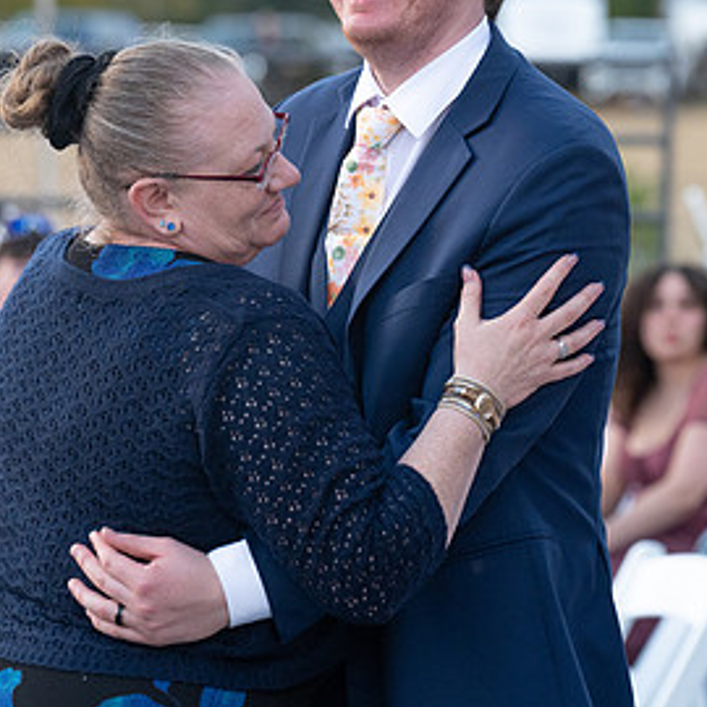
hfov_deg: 7.6
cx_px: 299
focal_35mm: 230
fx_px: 5315
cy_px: 229
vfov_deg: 7.6
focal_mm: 126
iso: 2000
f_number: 4
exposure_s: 1/500
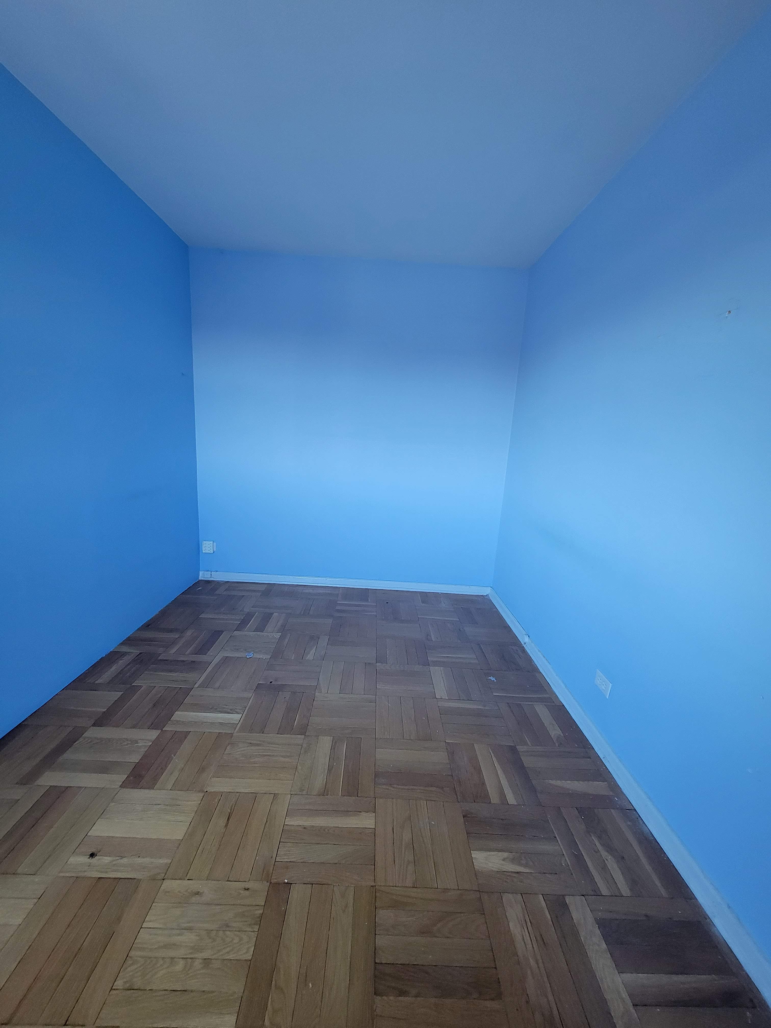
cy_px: 514
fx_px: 386
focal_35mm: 13
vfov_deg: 106.2
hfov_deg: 89.9
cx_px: 386
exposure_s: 1/60
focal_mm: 2.2
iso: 250
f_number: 2.2
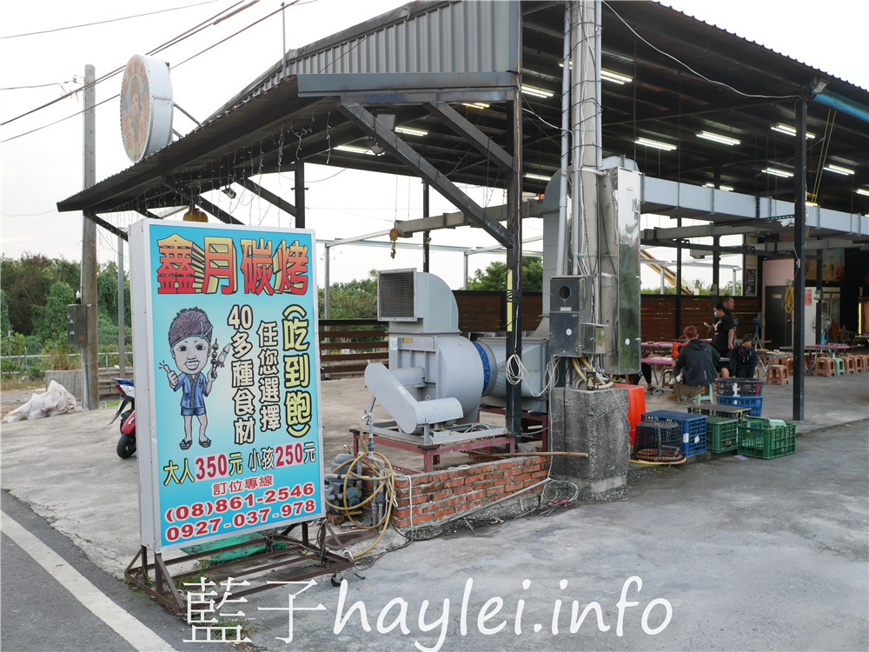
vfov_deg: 46.8
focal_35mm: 30
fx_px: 753
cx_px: 434
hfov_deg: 60.0
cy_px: 326
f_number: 2.2
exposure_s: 1/160
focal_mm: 15
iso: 200
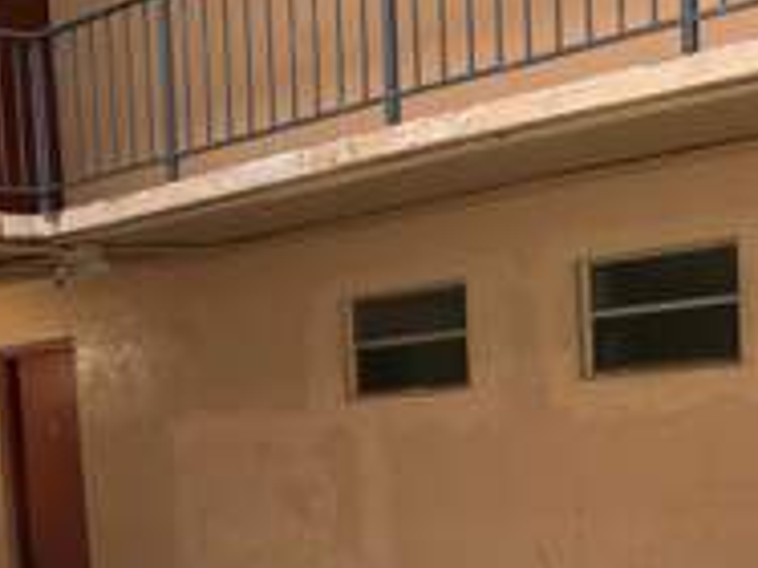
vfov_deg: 19.6
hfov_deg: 25.8
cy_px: 621
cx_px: 12
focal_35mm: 72
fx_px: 1576
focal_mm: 3
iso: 40
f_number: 1.8
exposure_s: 1/120
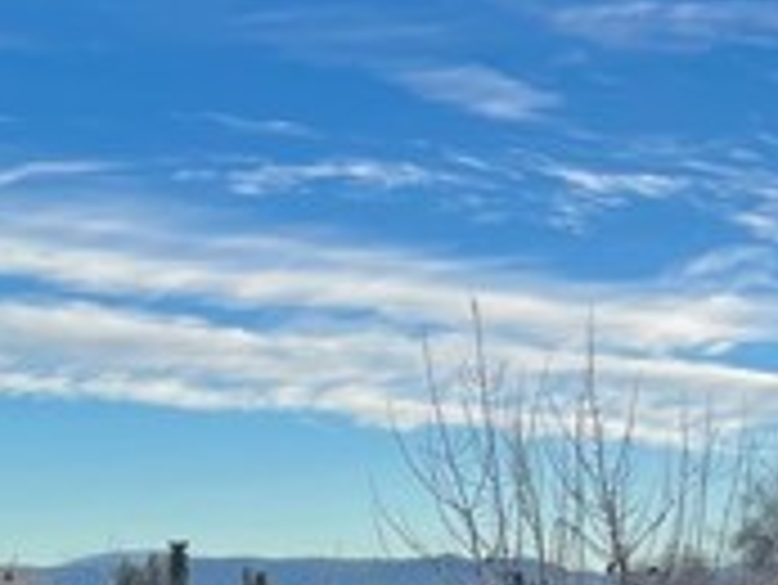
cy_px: 716
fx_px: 2159
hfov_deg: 19.3
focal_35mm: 96
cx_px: 926
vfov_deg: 14.9
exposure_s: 1/1439
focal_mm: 5.1
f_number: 1.6
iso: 32
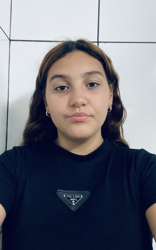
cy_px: 125
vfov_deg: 59.7
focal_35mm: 32
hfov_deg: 39.4
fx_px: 218
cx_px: 75
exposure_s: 1/30
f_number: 2.2
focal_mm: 2.71
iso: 640
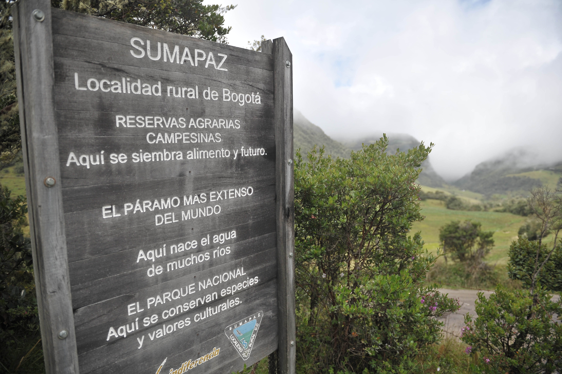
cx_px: 281
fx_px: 374
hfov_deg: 73.8
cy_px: 187
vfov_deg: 53.1
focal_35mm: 24
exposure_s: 1/2500
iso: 200
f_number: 2.8
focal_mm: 24
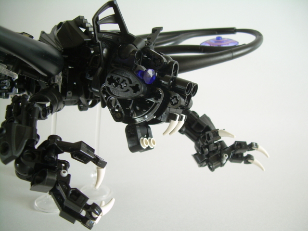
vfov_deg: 37.7
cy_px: 116
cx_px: 154
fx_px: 338
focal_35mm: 38
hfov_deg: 49.0
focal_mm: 6.3
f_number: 2.8
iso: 50
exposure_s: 1/15
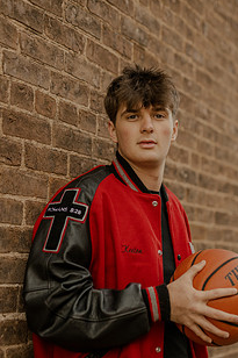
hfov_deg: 18.6
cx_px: 137
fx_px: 725
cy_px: 194
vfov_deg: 27.7
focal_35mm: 73
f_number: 1.8
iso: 800
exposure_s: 1/2000
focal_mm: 50
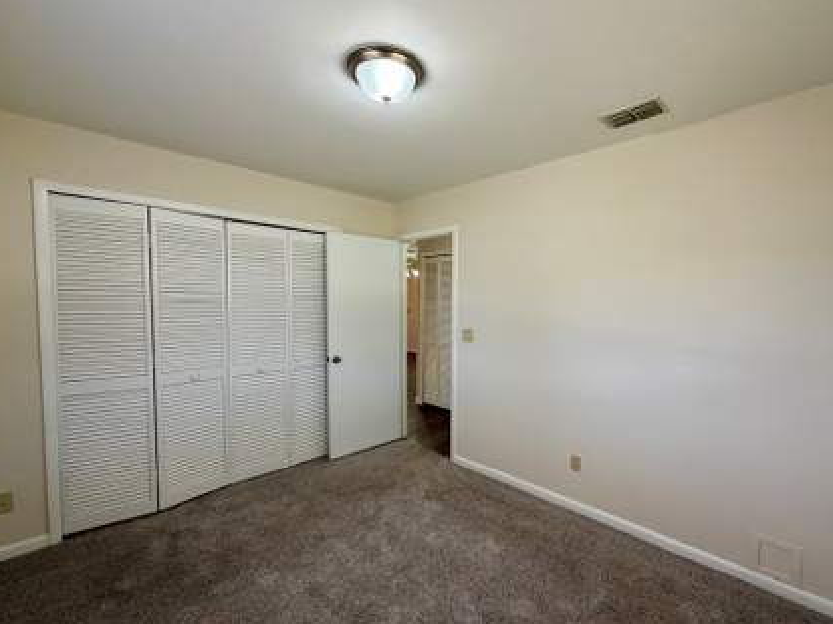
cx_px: 454
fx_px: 385
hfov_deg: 94.2
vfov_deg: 78.1
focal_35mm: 16
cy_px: 319
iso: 200
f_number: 2.2
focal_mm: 2.22
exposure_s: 1/121
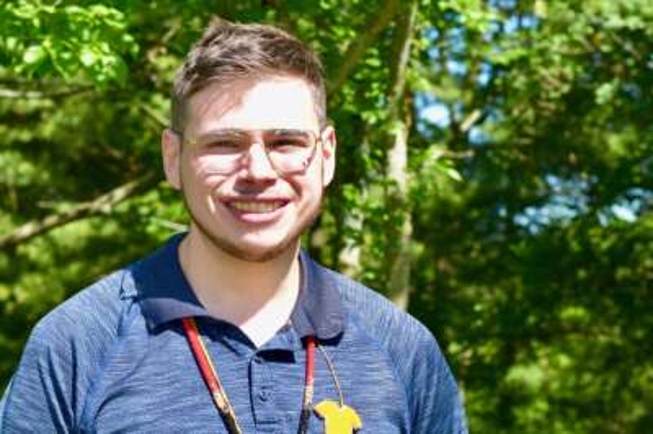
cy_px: 217
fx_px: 1359
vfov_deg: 18.2
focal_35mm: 75
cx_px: 326
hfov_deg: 27.0
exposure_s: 1/125
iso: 100
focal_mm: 50
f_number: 5.6
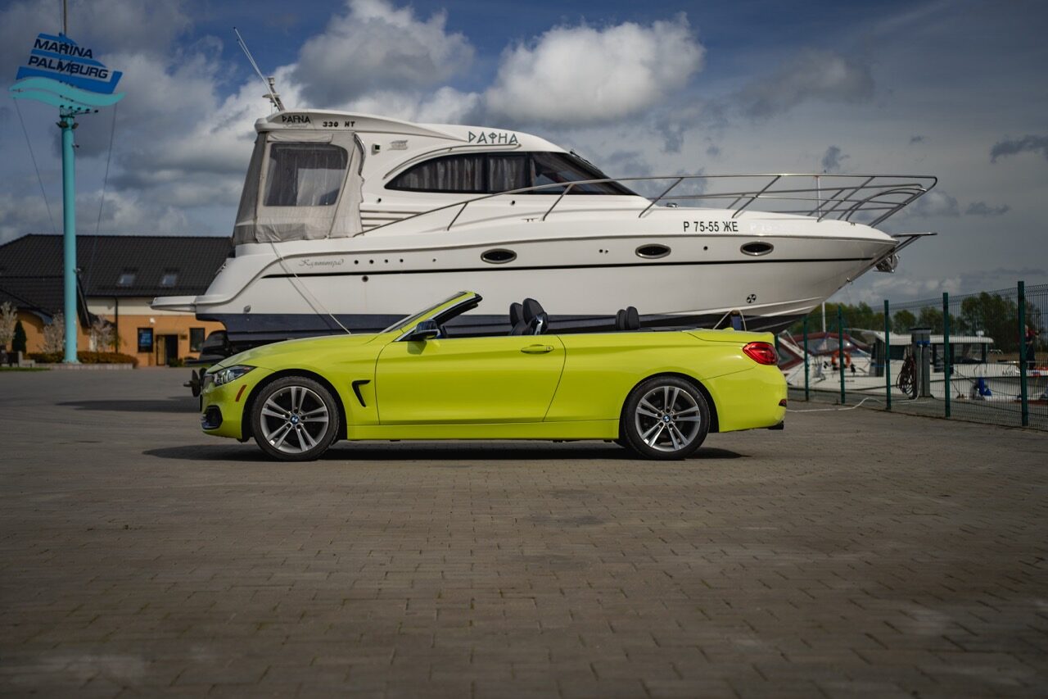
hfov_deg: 39.6
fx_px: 1455
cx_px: 524
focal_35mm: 50
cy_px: 350
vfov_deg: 27.0
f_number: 3.2
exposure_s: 1/1600
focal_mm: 50
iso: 100
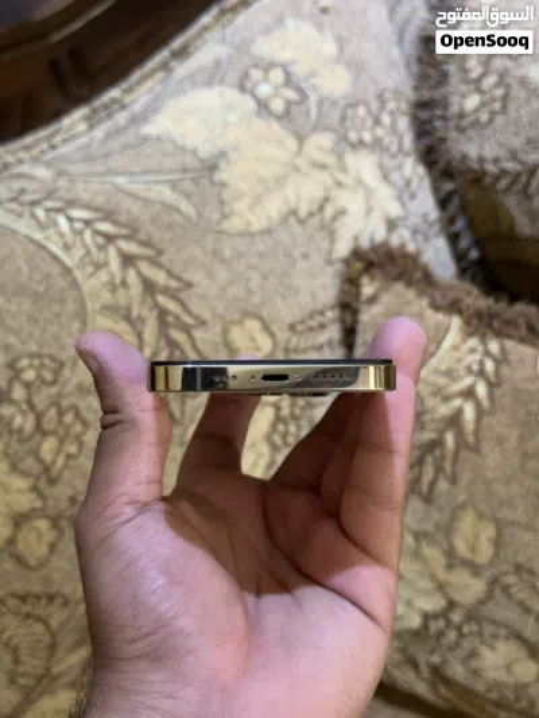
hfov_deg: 30.3
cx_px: 270
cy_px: 359
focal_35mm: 48
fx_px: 996
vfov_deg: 39.6
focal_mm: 6.86
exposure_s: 1/33
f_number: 1.78
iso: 320
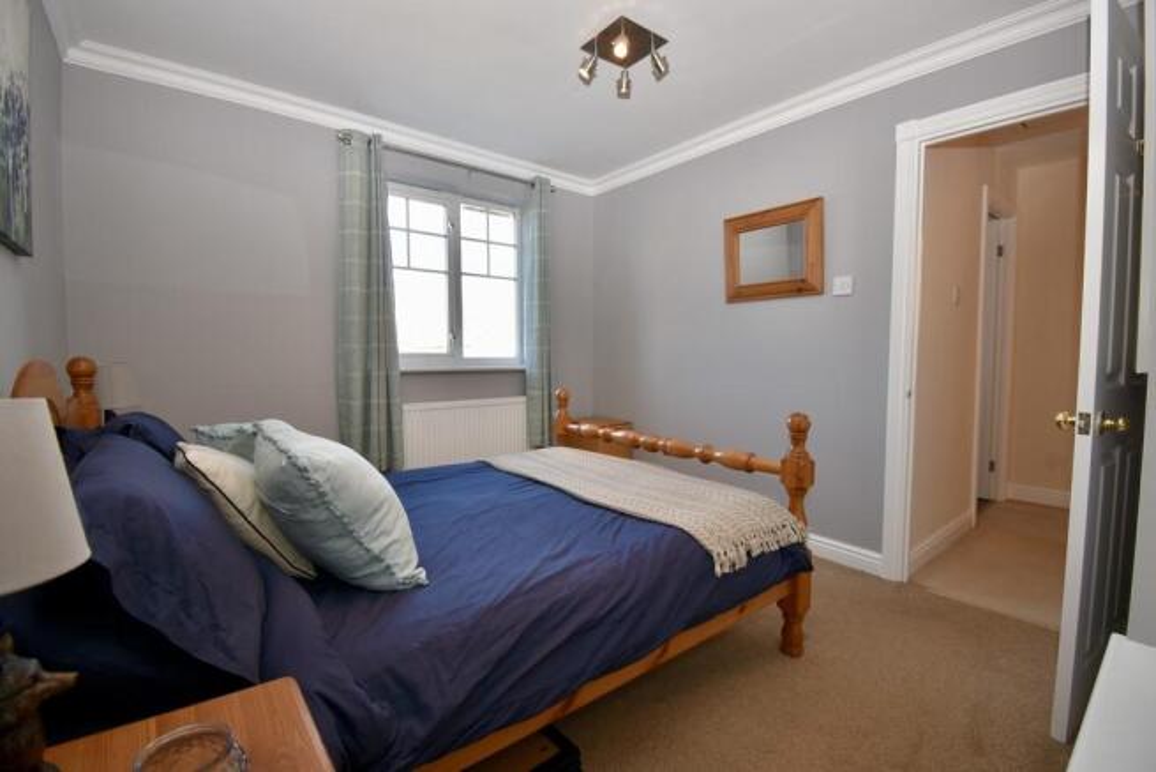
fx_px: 482
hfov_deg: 100.4
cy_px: 386
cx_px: 578
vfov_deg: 77.4
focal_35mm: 15
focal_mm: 10
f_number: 4.5
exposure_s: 1/60
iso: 250
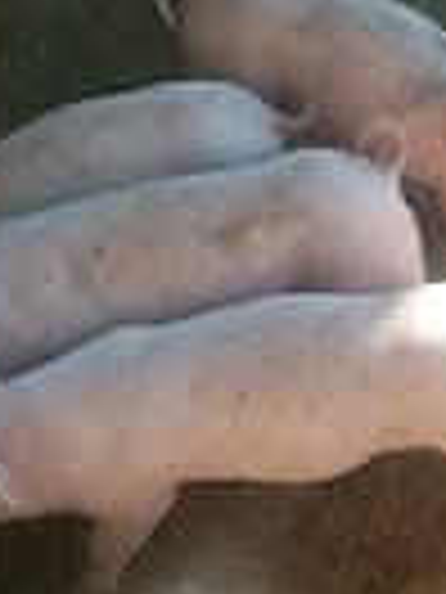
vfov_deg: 24.7
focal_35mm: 79
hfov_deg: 18.6
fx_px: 1357
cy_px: 320
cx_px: 324
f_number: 1.8
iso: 100
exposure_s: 1/153
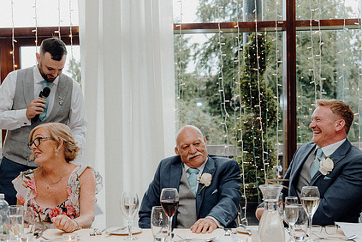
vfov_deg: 23.0
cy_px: 141
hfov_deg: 33.9
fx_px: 593
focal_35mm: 59
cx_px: 160
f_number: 3.5
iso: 640
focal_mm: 43
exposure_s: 1/160
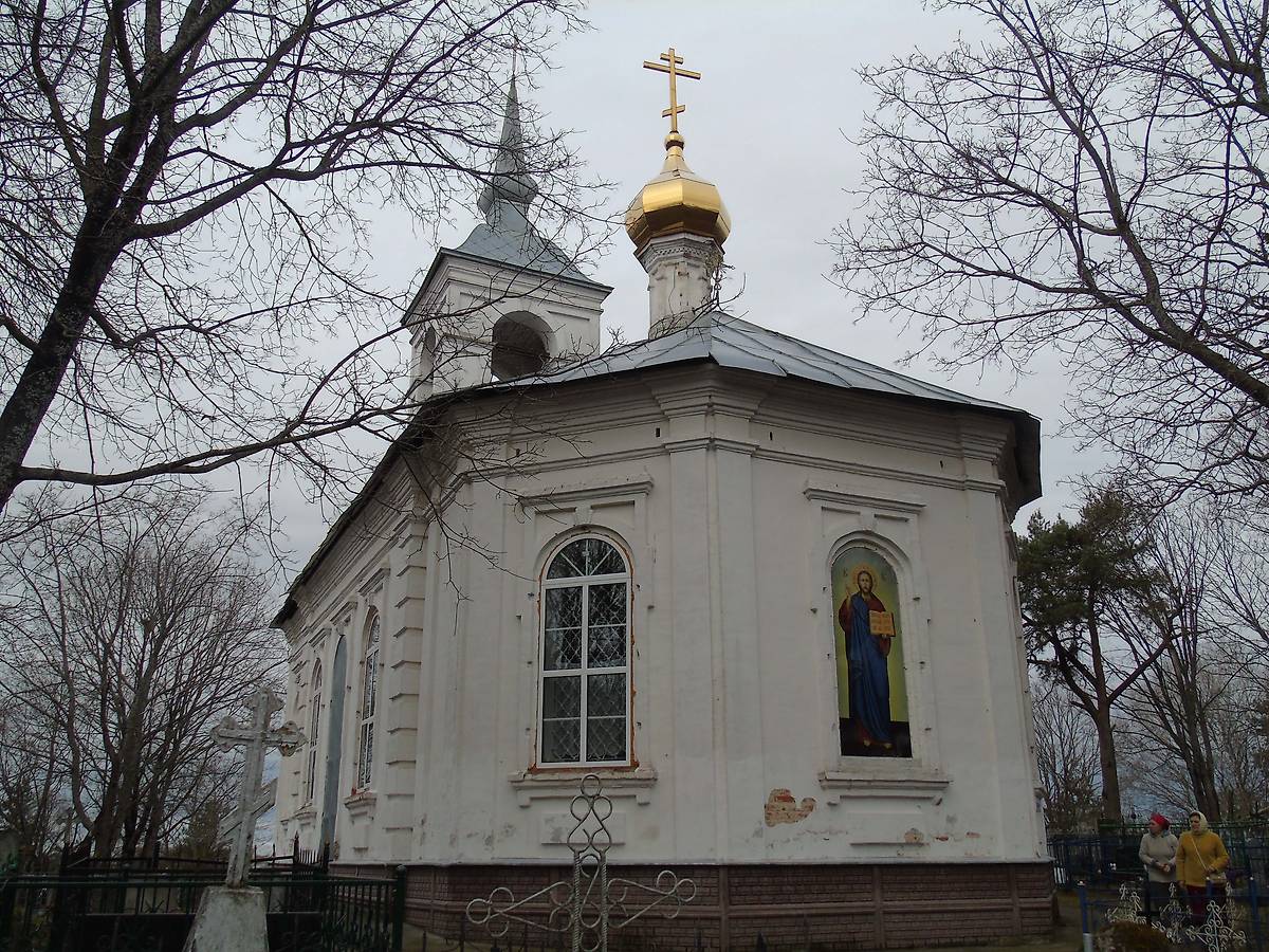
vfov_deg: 48.2
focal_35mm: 29
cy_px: 476
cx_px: 634
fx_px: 1063
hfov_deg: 61.7
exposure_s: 1/640
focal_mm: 5.2
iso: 80
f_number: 3.6
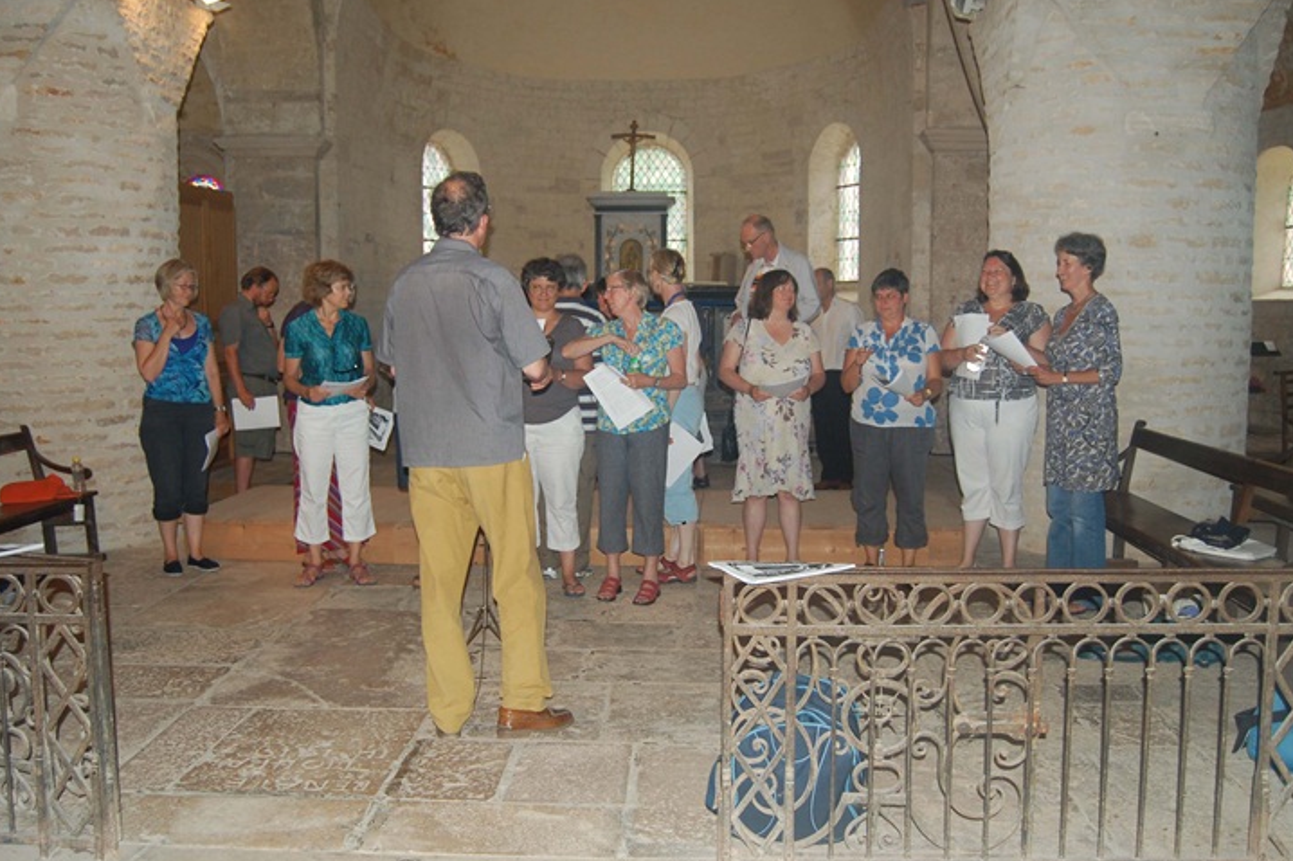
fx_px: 1221
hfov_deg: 55.8
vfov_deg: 38.8
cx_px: 641
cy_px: 427
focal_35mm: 34
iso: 400
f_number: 3.8
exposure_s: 1/60
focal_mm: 22
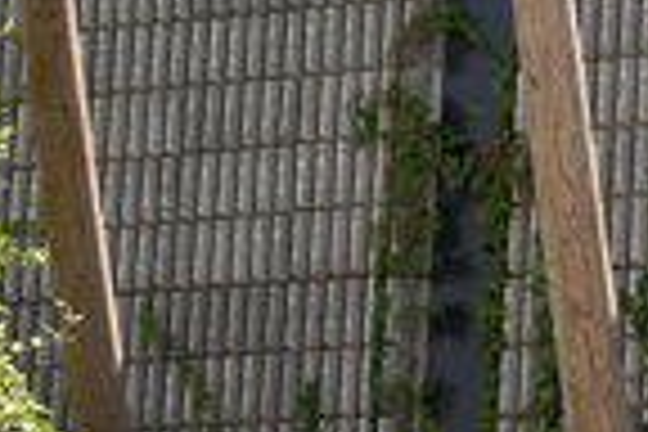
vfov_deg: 4.1
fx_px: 6030
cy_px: -351
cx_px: 1503
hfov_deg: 5.9
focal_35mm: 335
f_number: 7.1
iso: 400
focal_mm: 70
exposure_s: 1/400
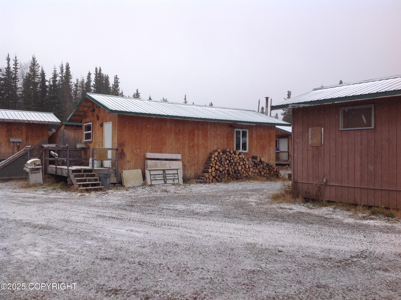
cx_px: 200
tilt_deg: -0.8
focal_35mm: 35
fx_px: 405
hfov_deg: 52.7
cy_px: 150
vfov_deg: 40.6
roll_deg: -0.2
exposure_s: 1/378
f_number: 2.4
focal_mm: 4.28
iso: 50
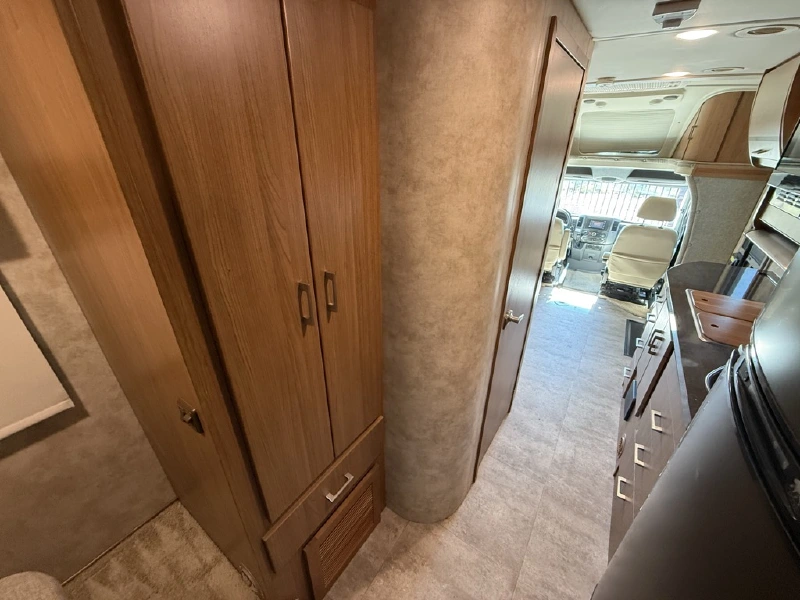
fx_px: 324
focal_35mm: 14
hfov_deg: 102.1
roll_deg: -0.2
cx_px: 400
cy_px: 300
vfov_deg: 85.7
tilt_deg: -25.5
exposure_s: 1/60
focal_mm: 2.22
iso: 400
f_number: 2.2
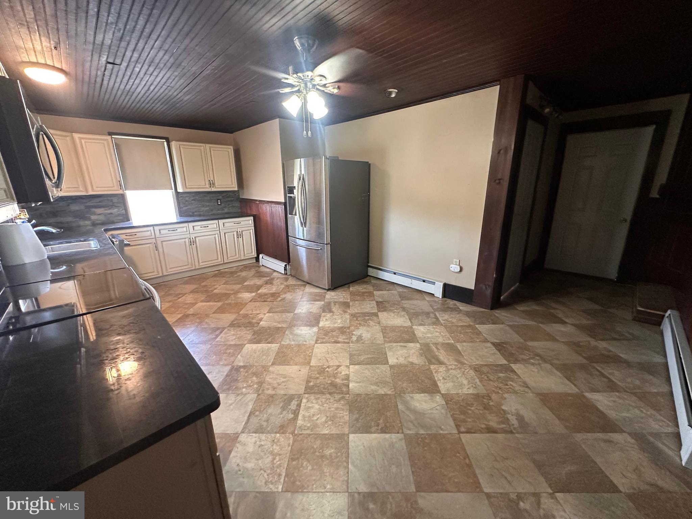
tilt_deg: -14.4
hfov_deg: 102.1
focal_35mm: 14
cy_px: 260
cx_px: 346
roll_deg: +0.0
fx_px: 280
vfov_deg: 85.7
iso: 500
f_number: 2.2
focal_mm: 2.22
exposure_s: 1/60
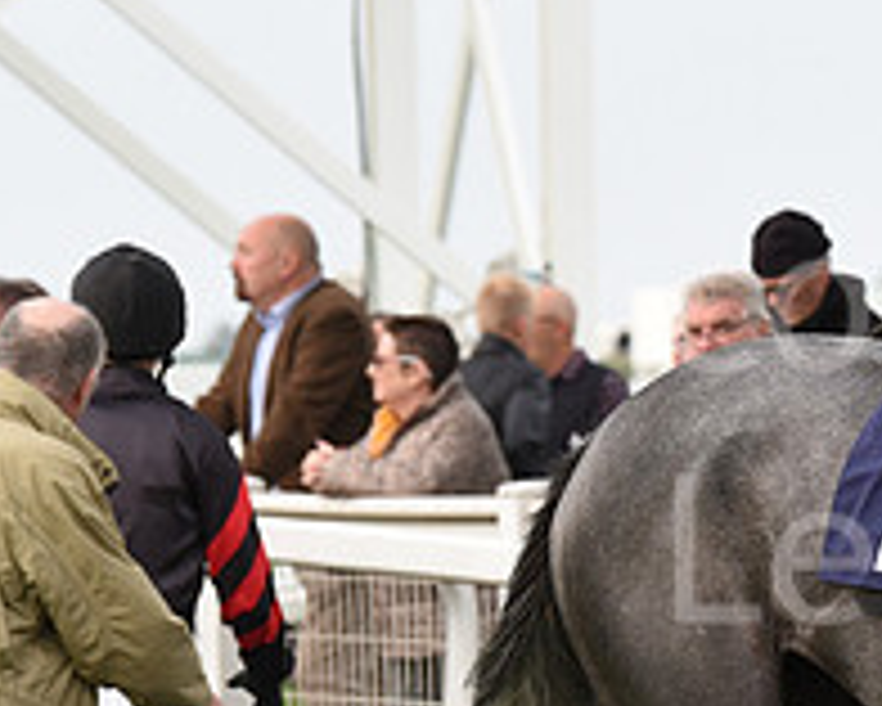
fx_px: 10525
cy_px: 591
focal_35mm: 403
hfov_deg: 4.8
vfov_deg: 3.8
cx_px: 1256
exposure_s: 1/400
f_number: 5.6
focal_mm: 145
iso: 1000
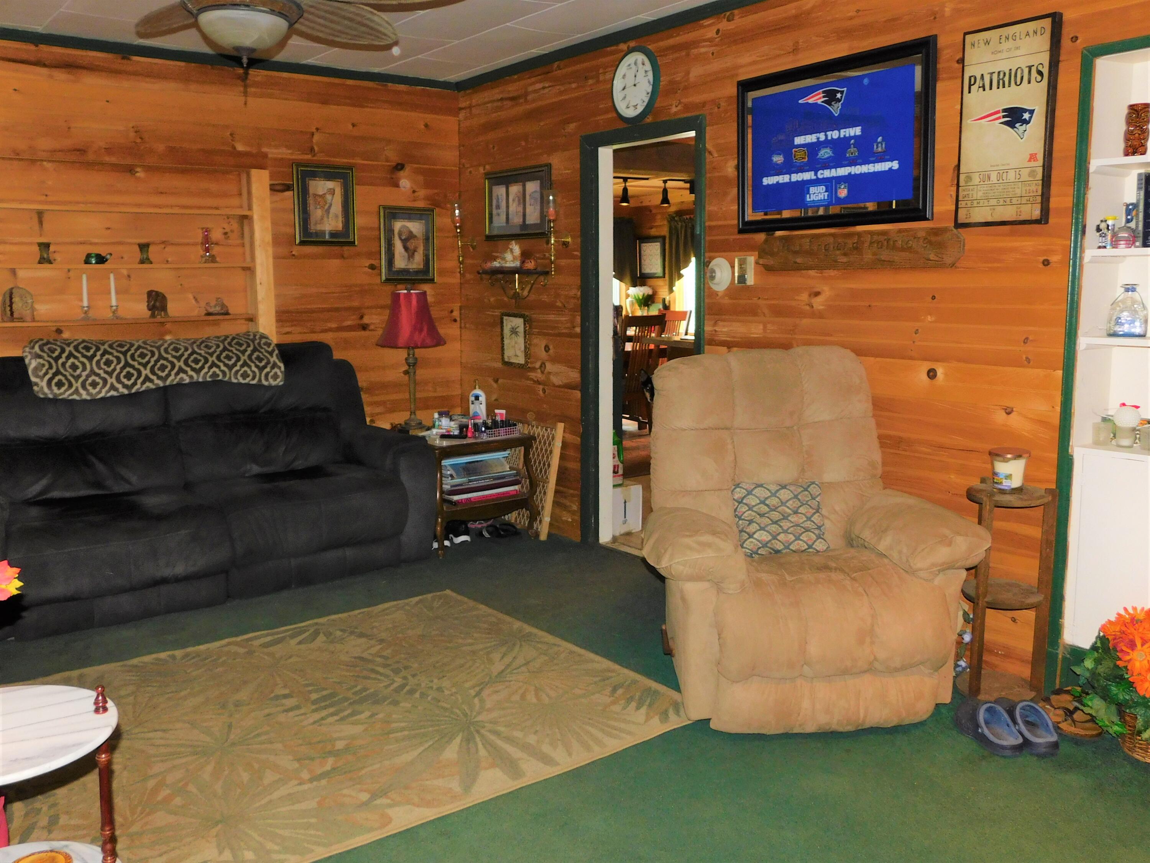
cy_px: 432
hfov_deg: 60.0
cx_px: 575
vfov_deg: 46.8
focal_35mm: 30
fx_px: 997
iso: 220
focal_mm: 5.3
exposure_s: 1/30
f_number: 3.2
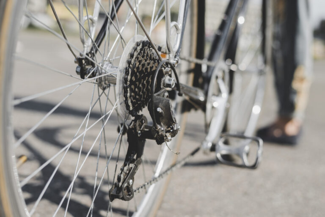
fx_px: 452
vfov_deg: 27.0
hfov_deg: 39.6
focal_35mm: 50
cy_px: 108
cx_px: 162
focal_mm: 50
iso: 100
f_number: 2.8
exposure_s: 1/1000
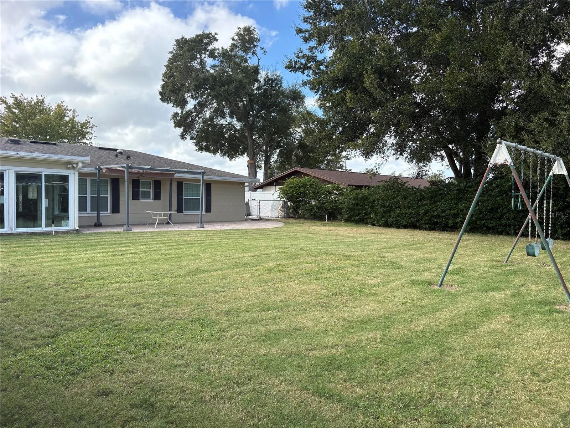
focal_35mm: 26
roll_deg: -0.4
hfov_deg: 67.3
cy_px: 214
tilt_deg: -0.3
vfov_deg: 53.1
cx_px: 285
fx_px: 428
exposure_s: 1/1393
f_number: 1.6
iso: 64
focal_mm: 5.96
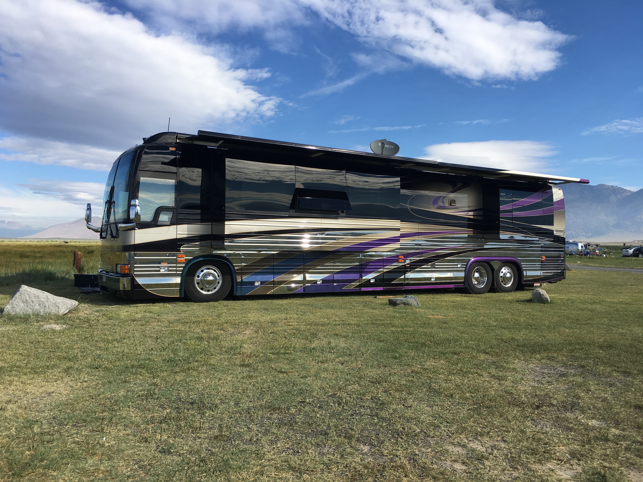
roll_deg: -1.3
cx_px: 322
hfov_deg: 61.7
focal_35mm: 29
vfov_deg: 48.2
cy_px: 241
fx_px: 539
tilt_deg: +1.7
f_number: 2.2
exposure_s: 1/1350
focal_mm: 4.15
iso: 25
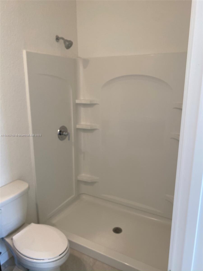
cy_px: 136
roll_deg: +0.3
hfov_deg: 53.1
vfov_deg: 67.3
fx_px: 203
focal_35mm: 26
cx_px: 102
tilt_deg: -13.2
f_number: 1.8
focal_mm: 4.25
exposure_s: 1/120
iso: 100
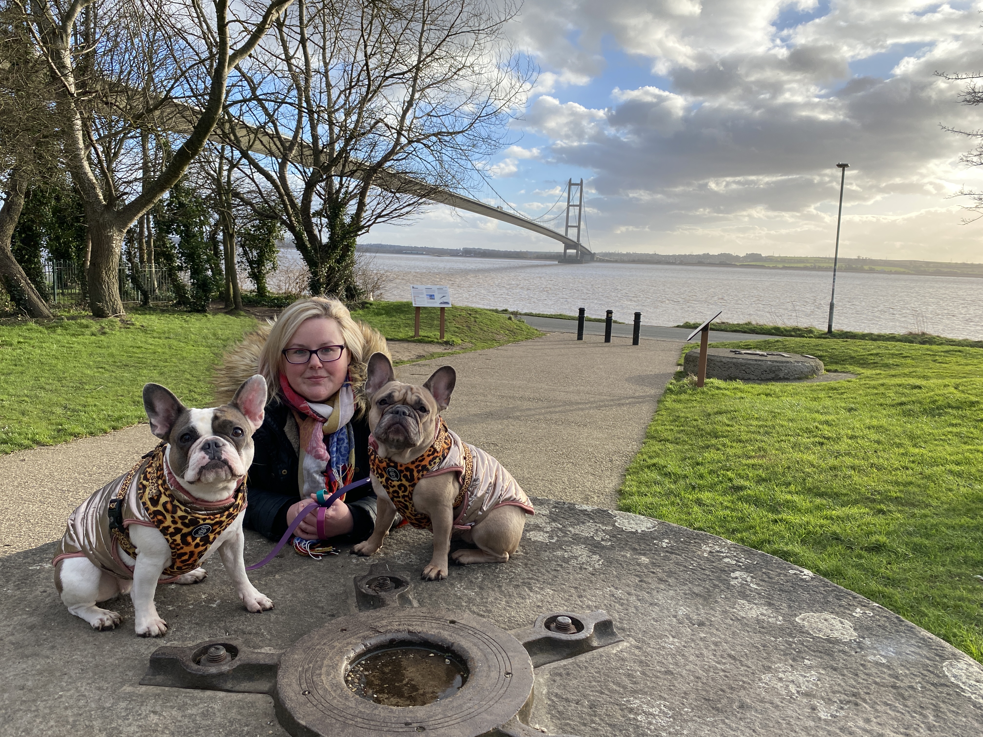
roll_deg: -2.7
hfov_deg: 67.3
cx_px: 492
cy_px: 368
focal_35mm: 26
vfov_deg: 53.1
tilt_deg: -7.4
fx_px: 738
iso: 32
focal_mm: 4.25
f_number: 1.8
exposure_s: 1/912
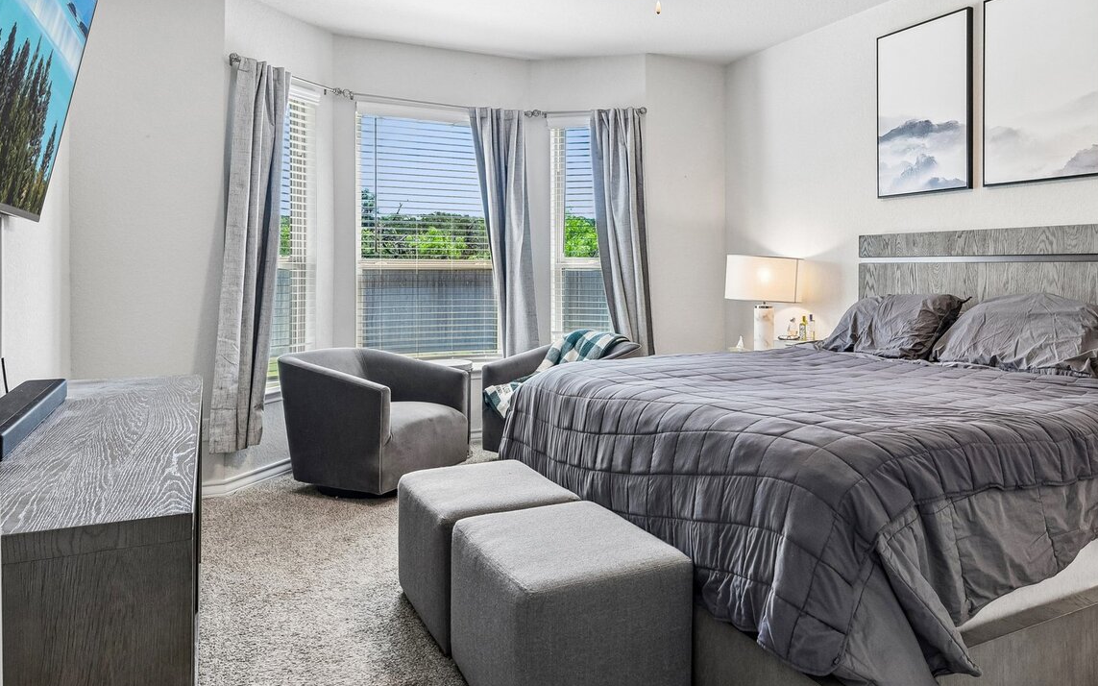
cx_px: 655
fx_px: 778
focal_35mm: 26
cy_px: 276
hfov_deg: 69.8
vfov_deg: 47.3
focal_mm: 18
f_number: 8
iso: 1250
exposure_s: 1/20
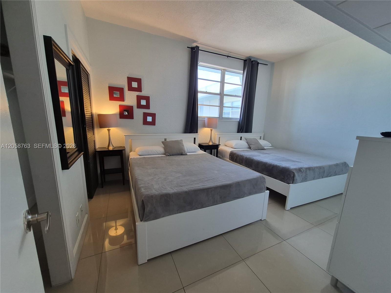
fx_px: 147
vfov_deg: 89.9
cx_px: 196
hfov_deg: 106.2
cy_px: 146
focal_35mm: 13
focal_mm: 1.74
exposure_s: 1/60
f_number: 2.2
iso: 125
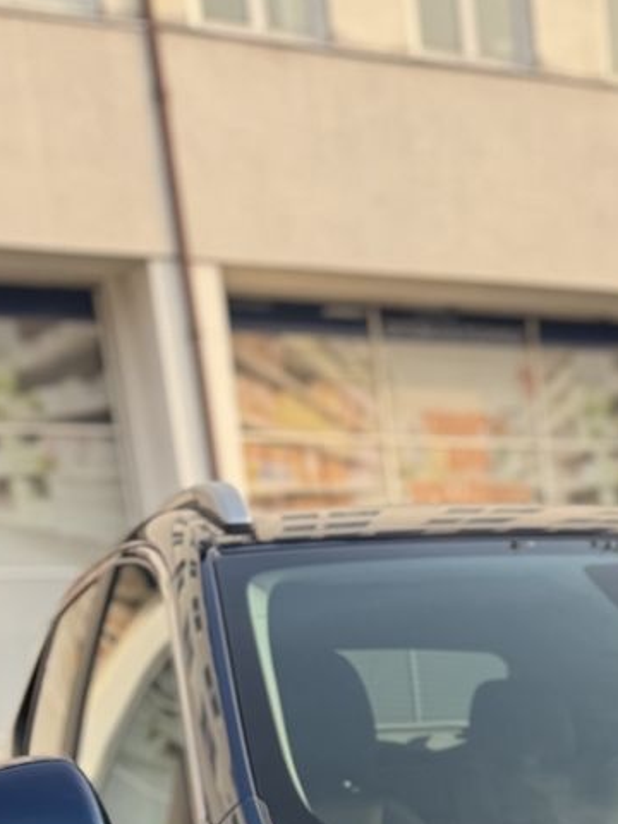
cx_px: 901
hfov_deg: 16.9
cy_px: 1313
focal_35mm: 80
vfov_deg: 20.2
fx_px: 1904
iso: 80
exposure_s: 1/888
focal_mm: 6.76
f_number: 1.78
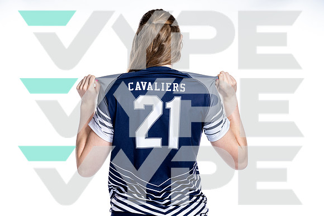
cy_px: 108
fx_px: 486
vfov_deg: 25.1
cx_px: 162
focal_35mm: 54
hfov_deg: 36.9
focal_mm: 54
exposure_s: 1/250
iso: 400
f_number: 5.6
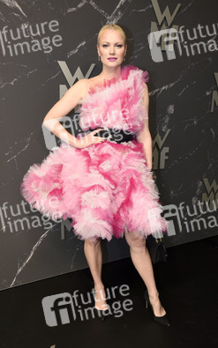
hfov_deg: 38.3
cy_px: 174
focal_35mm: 33
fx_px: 314
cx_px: 113
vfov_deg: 58.1
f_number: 6.3
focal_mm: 32
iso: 2000
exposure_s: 1/80
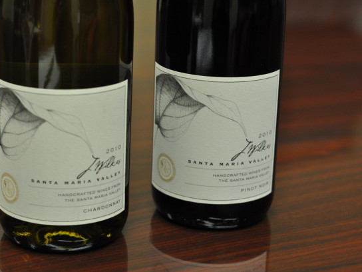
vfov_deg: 18.0
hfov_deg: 23.8
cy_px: 136
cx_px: 158
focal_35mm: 82
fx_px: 858
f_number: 4
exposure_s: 1/60
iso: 800
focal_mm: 50
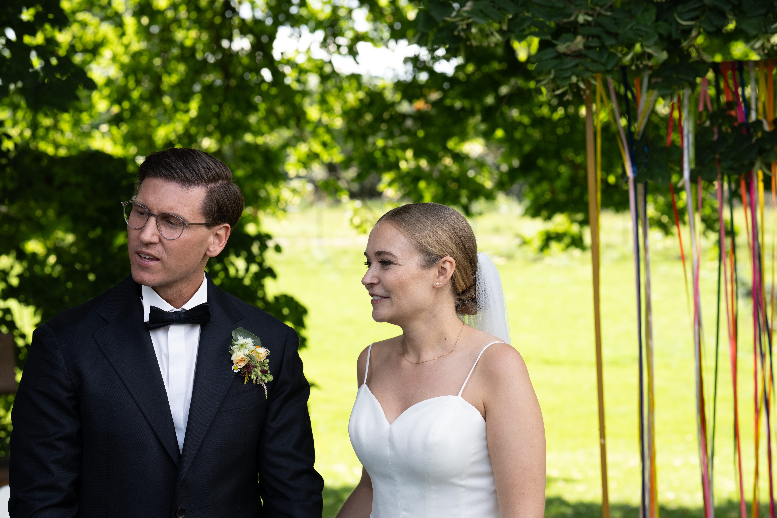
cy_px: 259
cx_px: 388
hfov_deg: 23.9
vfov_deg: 16.1
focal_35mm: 85
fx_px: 1834
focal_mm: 85
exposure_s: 1/250
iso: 160
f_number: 5
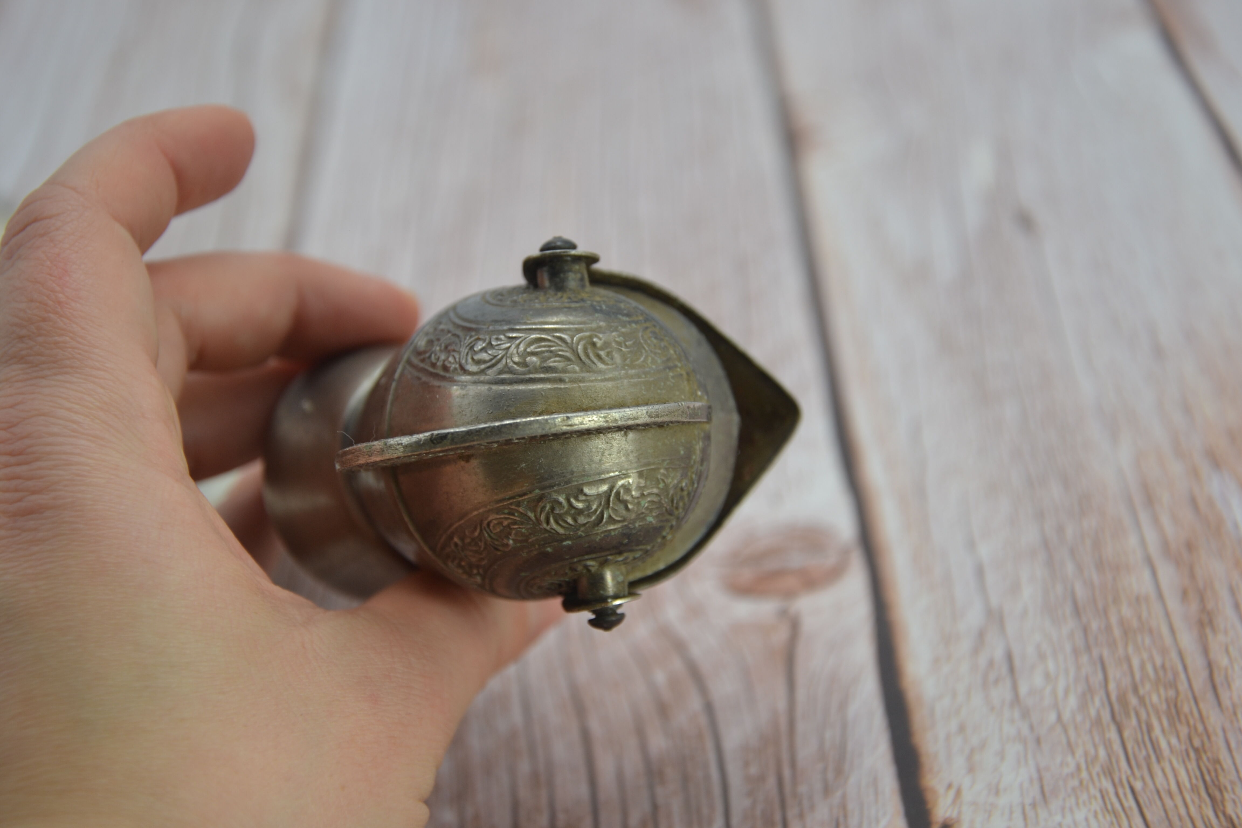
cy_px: 414
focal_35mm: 87
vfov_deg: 15.7
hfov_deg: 23.4
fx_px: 3001
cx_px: 621
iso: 140
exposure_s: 1/125
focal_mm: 58
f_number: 5.6
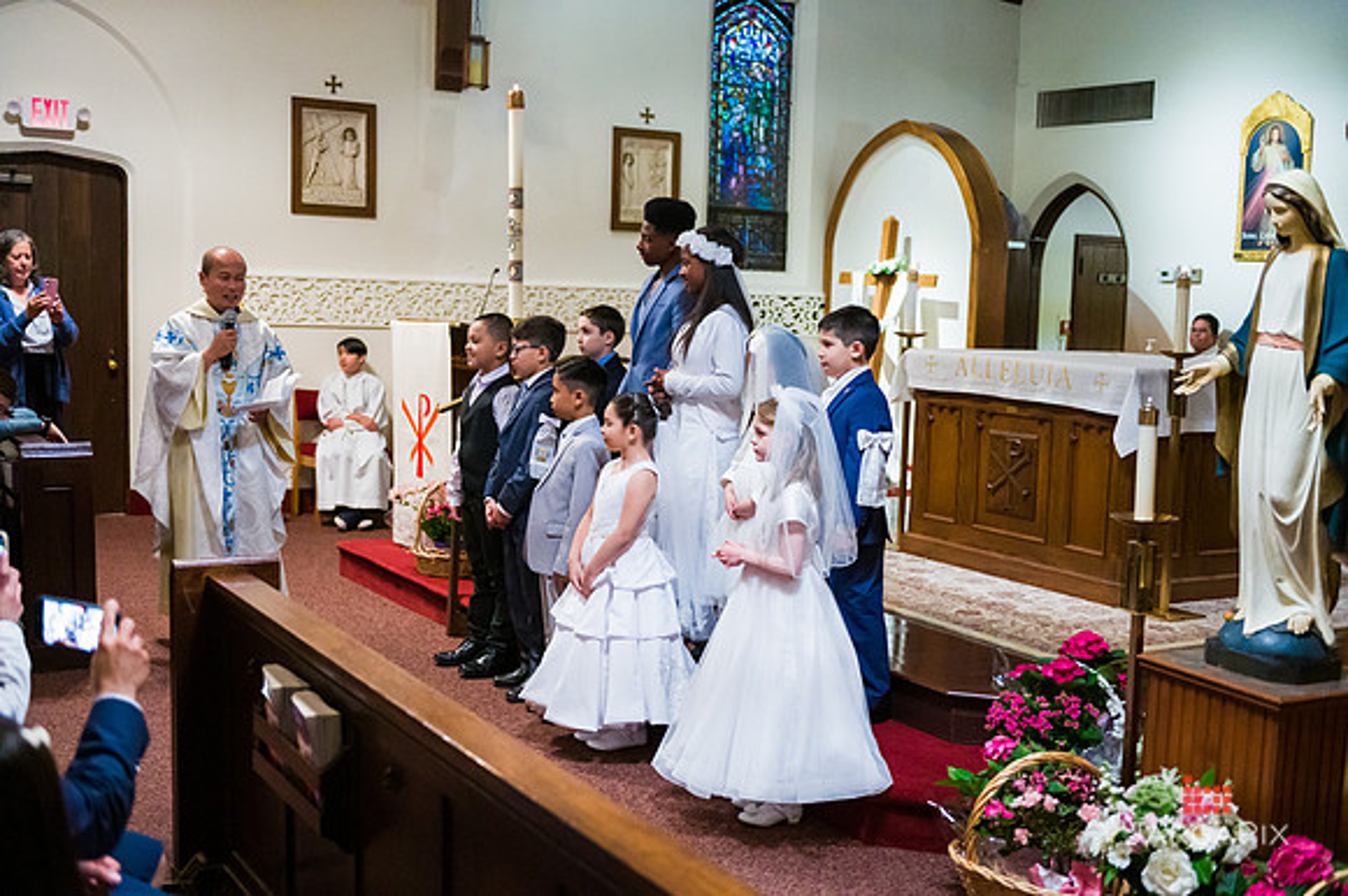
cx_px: 674
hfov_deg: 46.4
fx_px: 1572
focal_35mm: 42
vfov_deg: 31.9
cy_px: 448
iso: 6400
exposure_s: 1/400
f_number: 3.2
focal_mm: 42
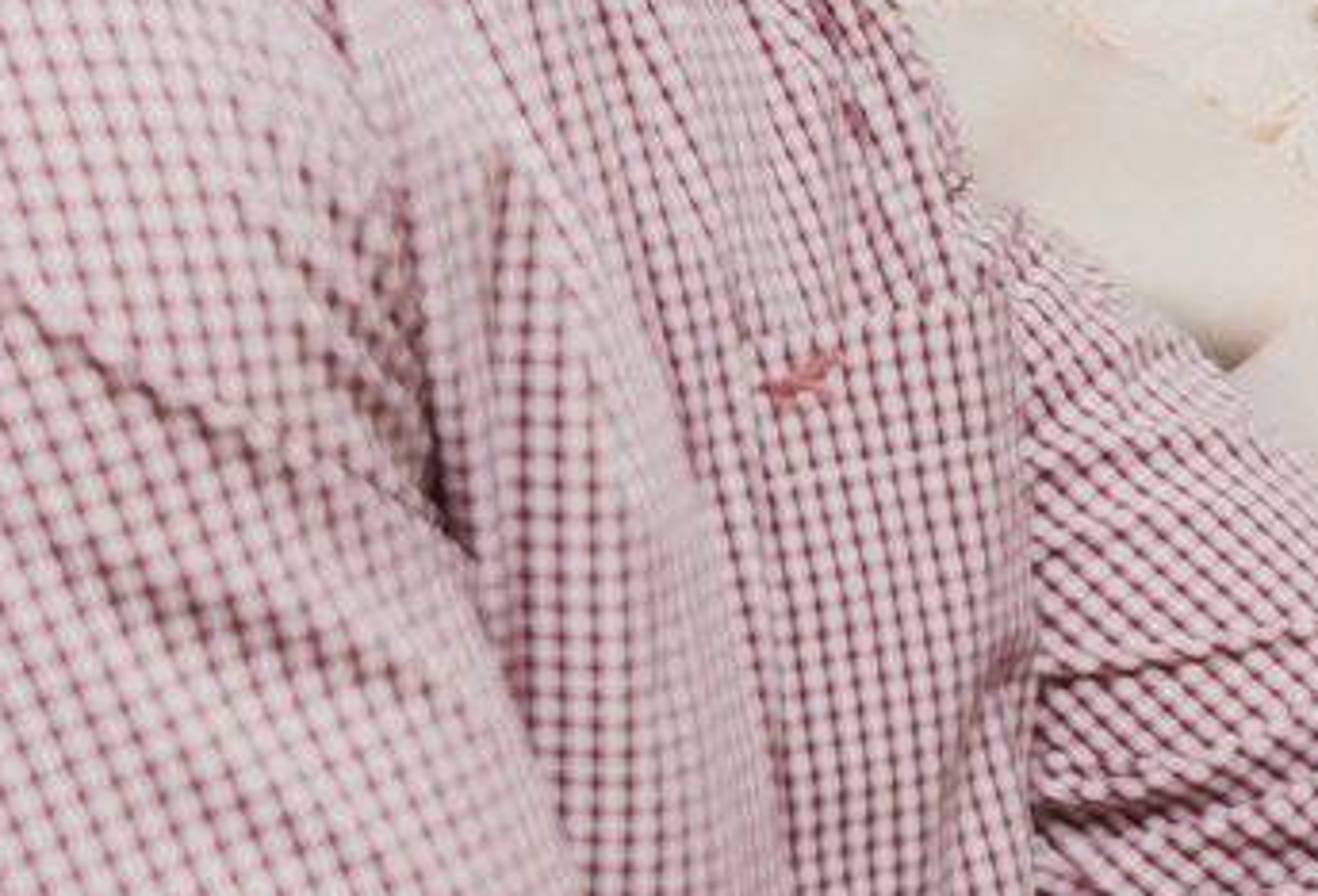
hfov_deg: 9.3
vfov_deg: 6.6
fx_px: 7810
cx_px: 2102
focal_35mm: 212
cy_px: 482
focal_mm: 26
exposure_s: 1/160
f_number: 4
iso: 100
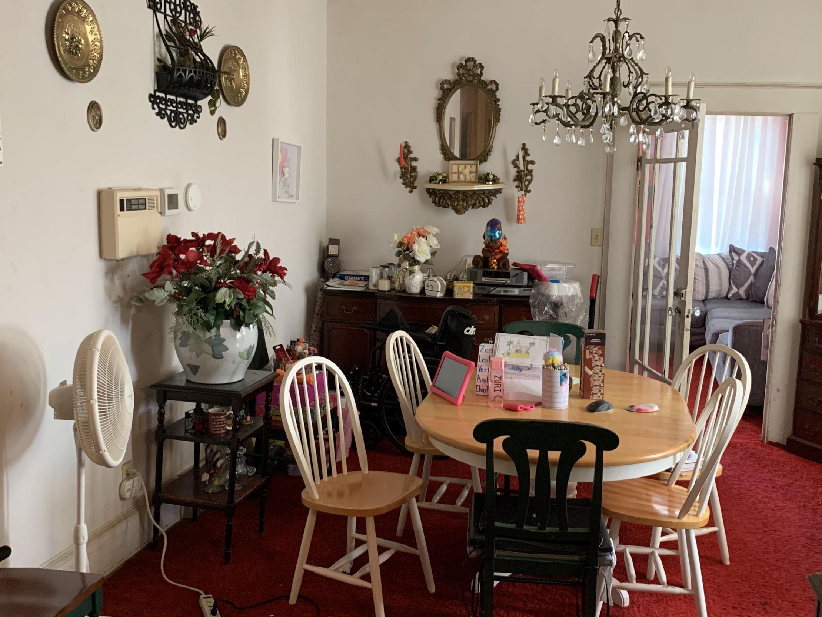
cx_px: 396
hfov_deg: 51.3
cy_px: 310
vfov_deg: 39.7
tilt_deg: -8.5
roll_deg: -0.7
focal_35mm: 36
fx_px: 855
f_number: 1.8
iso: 250
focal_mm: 4.25
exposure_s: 1/40
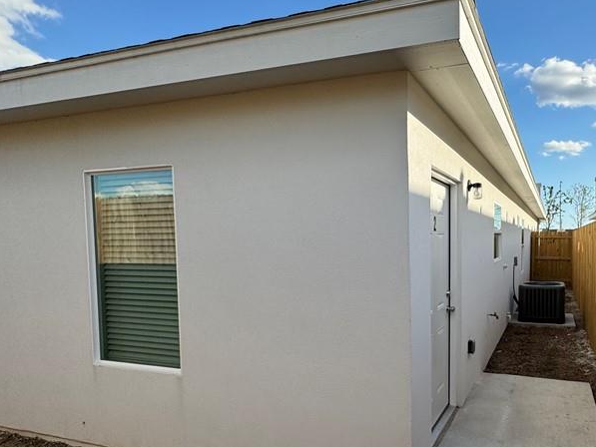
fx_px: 413
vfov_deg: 56.5
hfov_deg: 68.1
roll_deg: +0.5
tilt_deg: -3.1
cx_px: 428
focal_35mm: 24
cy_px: 262
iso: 50
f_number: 2.2
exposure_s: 1/1160
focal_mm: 2.22
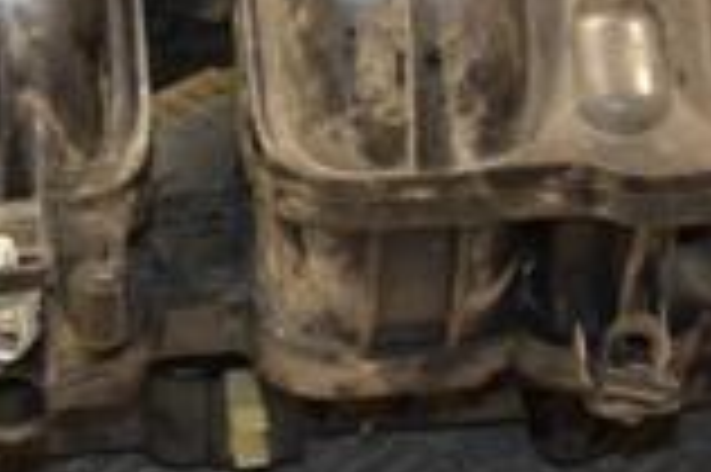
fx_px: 3944
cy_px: -13
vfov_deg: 6.8
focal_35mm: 200
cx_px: 266
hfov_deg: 10.3
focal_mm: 35
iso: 800
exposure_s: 1/80
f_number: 5
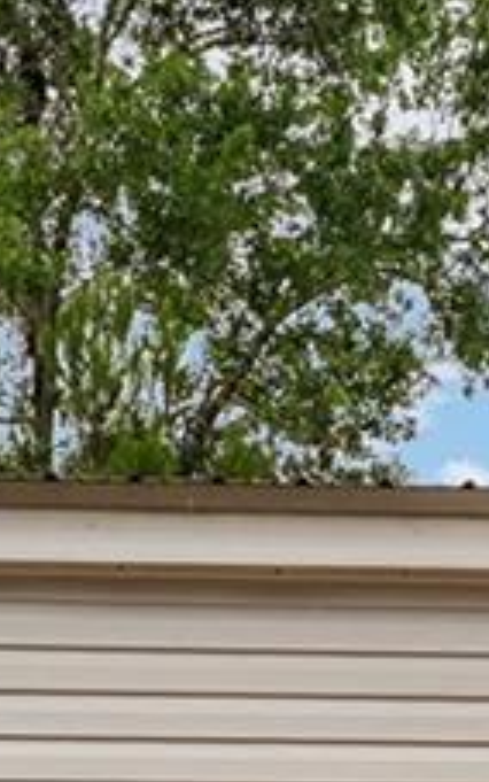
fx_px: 2630
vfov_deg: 14.9
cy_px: 1368
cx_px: 551
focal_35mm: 123
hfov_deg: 10.5
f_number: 7.1
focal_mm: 17.2
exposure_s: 1/500
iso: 400
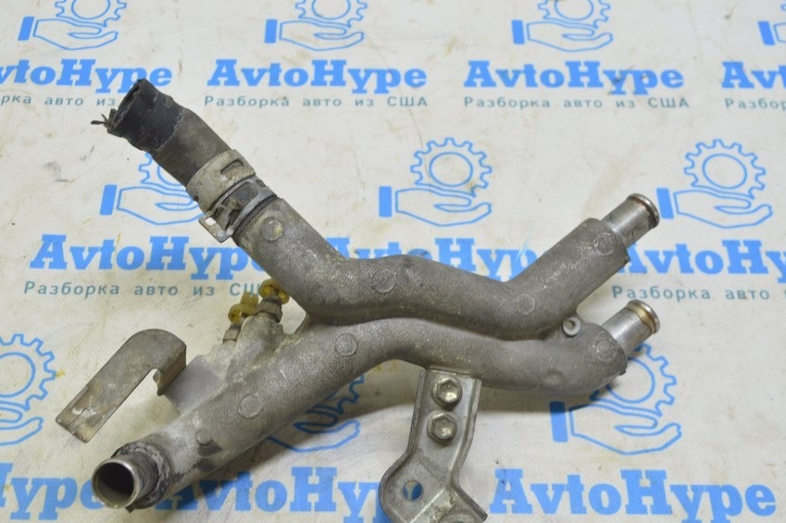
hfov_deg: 46.7
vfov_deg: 32.1
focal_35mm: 42
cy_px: 304
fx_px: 908
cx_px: 334
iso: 400
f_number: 5.6
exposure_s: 1/20
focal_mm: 23
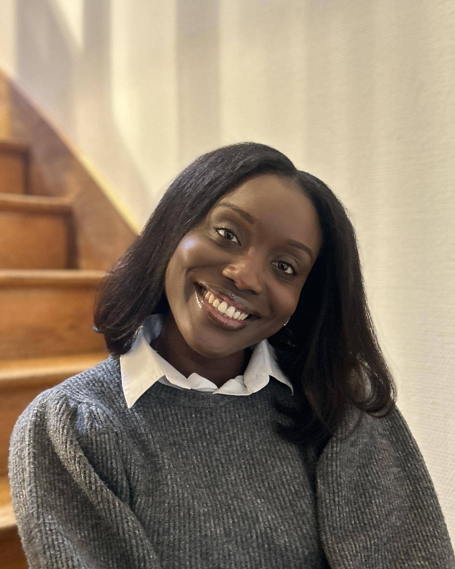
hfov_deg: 51.5
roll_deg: +0.0
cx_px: 228
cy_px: 292
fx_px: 471
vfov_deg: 62.2
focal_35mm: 28
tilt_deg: -1.0
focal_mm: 5.7
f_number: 1.5
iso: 500
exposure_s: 1/50
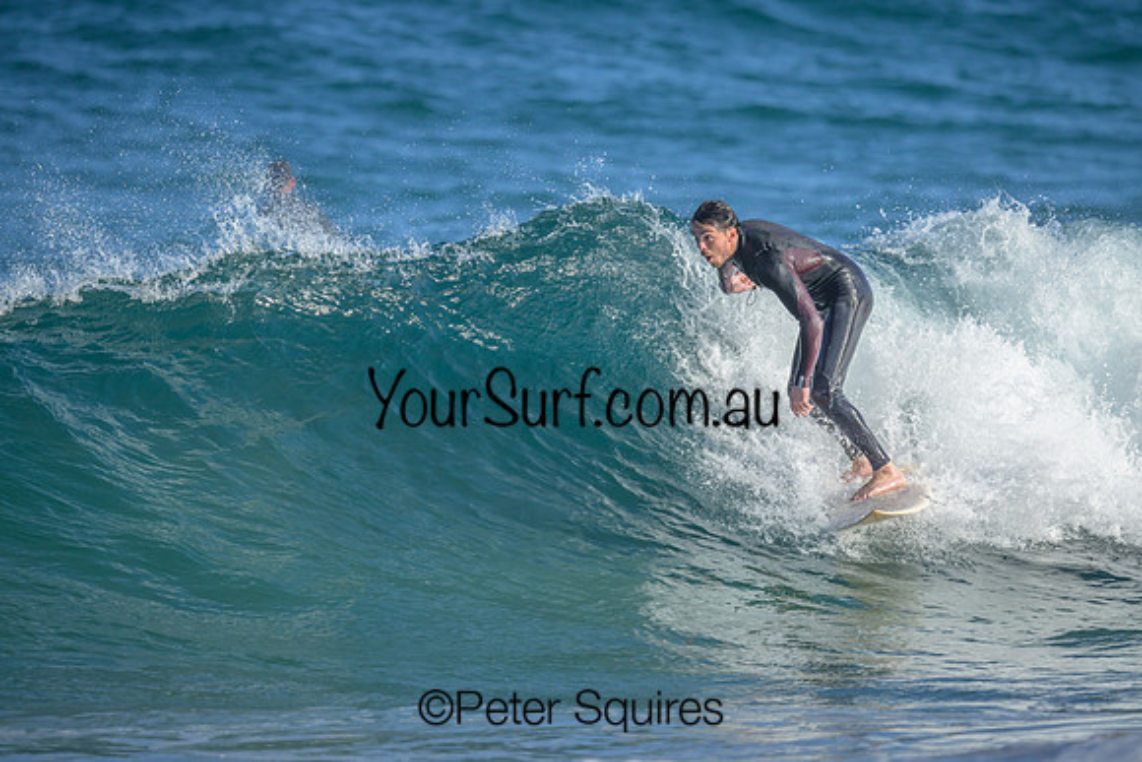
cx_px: 494
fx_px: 31104
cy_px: 366
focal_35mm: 980
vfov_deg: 1.4
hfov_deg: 2.1
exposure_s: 1/2000
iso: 400
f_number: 6.3
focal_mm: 800
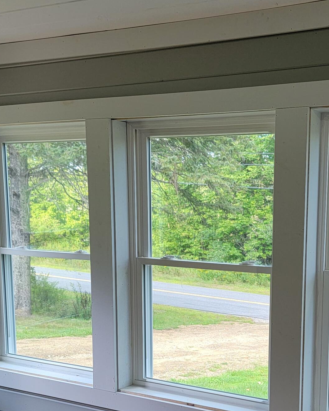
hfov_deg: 28.2
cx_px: 247
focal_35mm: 53
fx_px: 645
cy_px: 302
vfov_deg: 34.7
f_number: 1.8
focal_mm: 6.7
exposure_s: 1/120
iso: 160
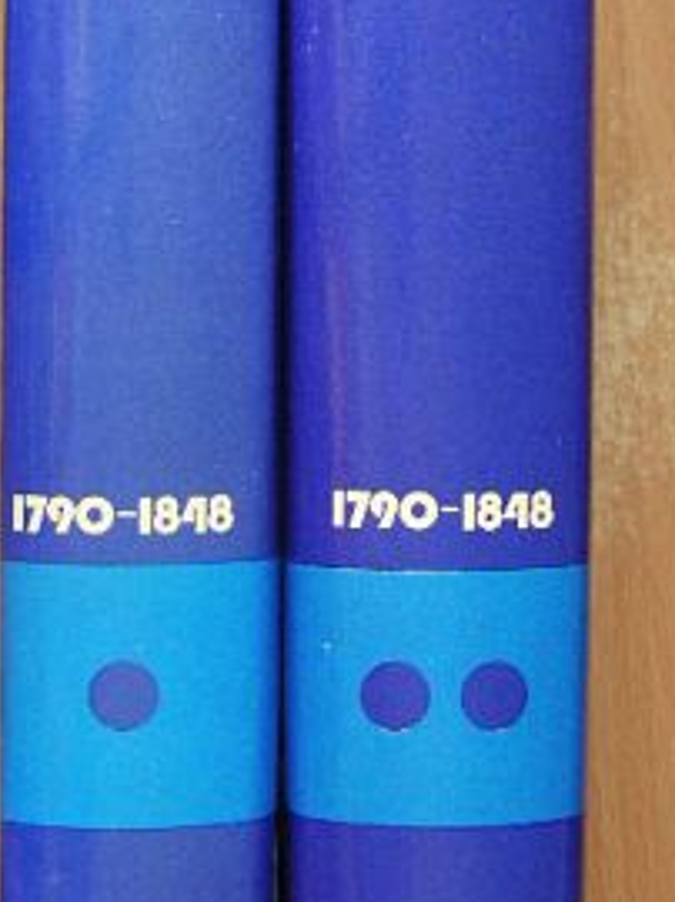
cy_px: 209
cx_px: 274
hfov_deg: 16.6
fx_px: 2318
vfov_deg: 21.8
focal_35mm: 89
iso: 130
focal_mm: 8.8
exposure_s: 1/30
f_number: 3.5
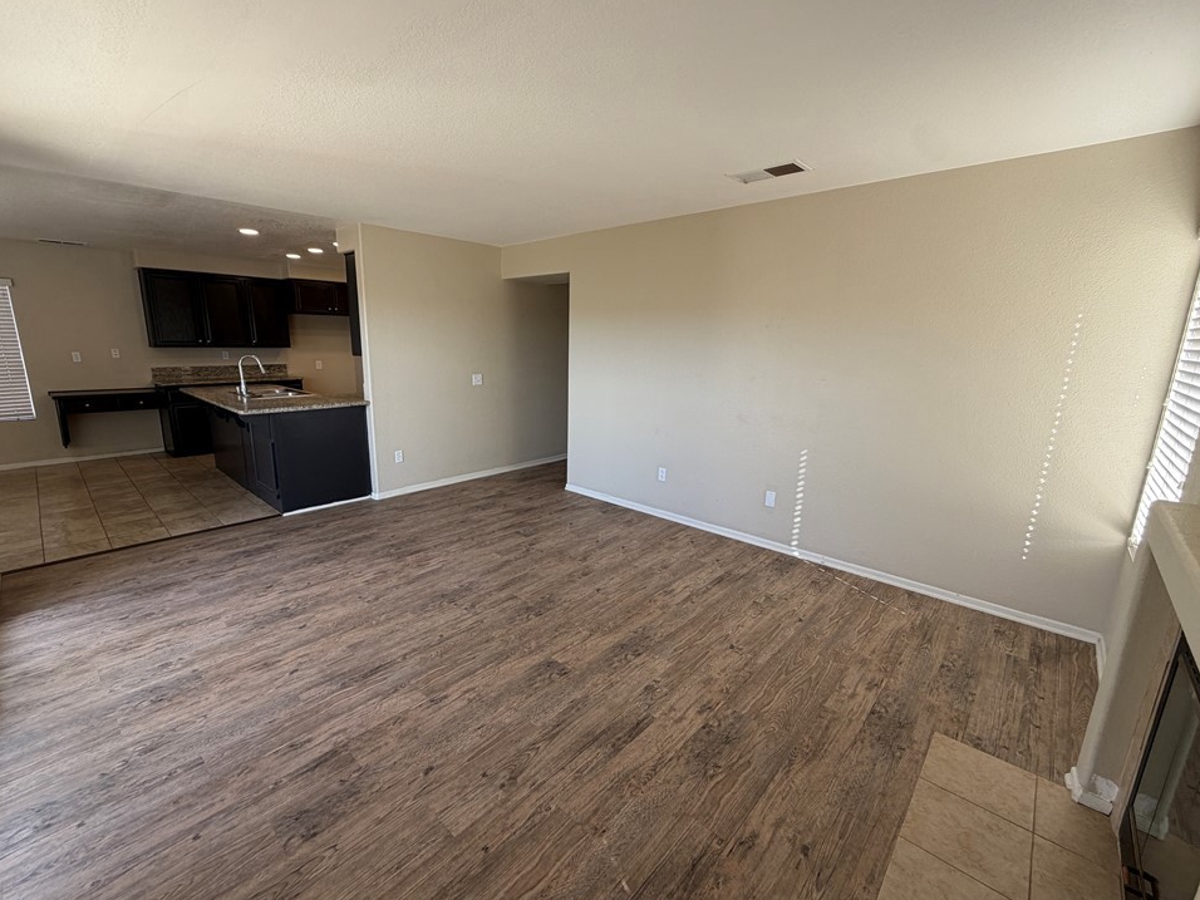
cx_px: 576
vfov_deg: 81.7
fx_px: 520
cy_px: 449
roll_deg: +0.1
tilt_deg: -11.6
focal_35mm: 15
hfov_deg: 98.1
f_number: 2.2
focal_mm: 2.22
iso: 100
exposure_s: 1/121
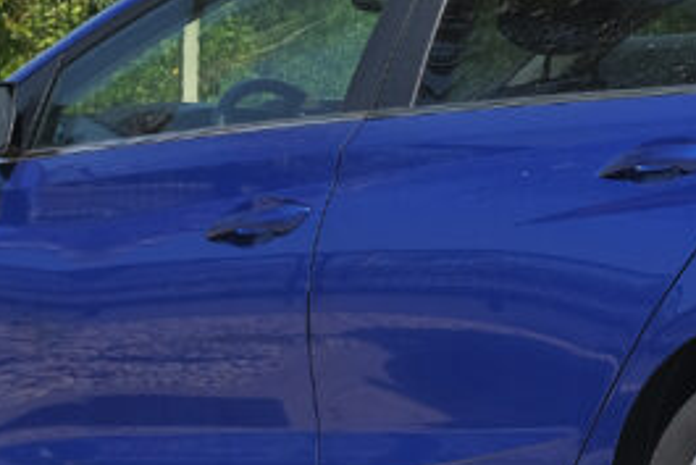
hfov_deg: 7.8
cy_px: 285
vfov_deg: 5.2
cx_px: 662
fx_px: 5087
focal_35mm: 263
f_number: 9
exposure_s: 1/180
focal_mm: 45
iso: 160
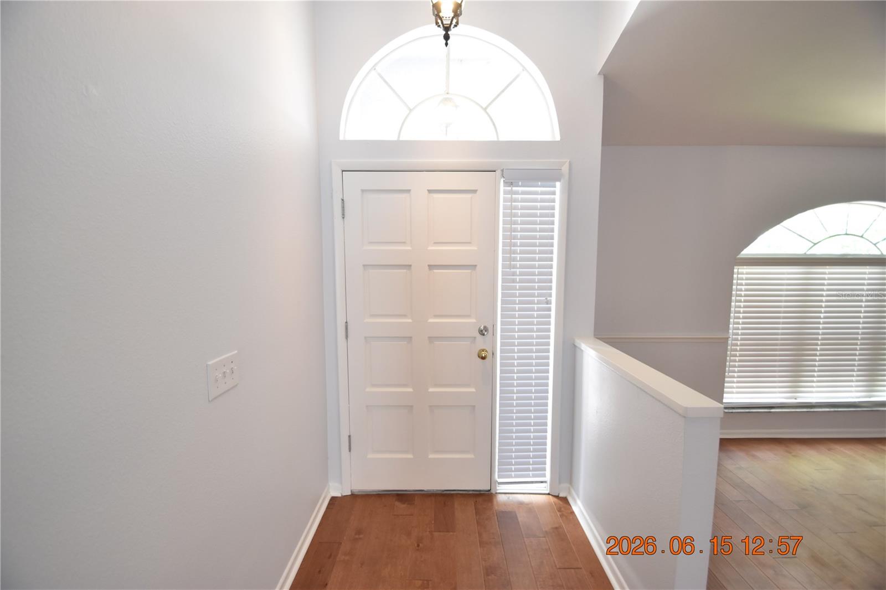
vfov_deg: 77.3
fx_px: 369
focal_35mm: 15
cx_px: 443
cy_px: 295
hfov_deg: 100.4
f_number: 3.5
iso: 800
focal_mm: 10
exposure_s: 1/60
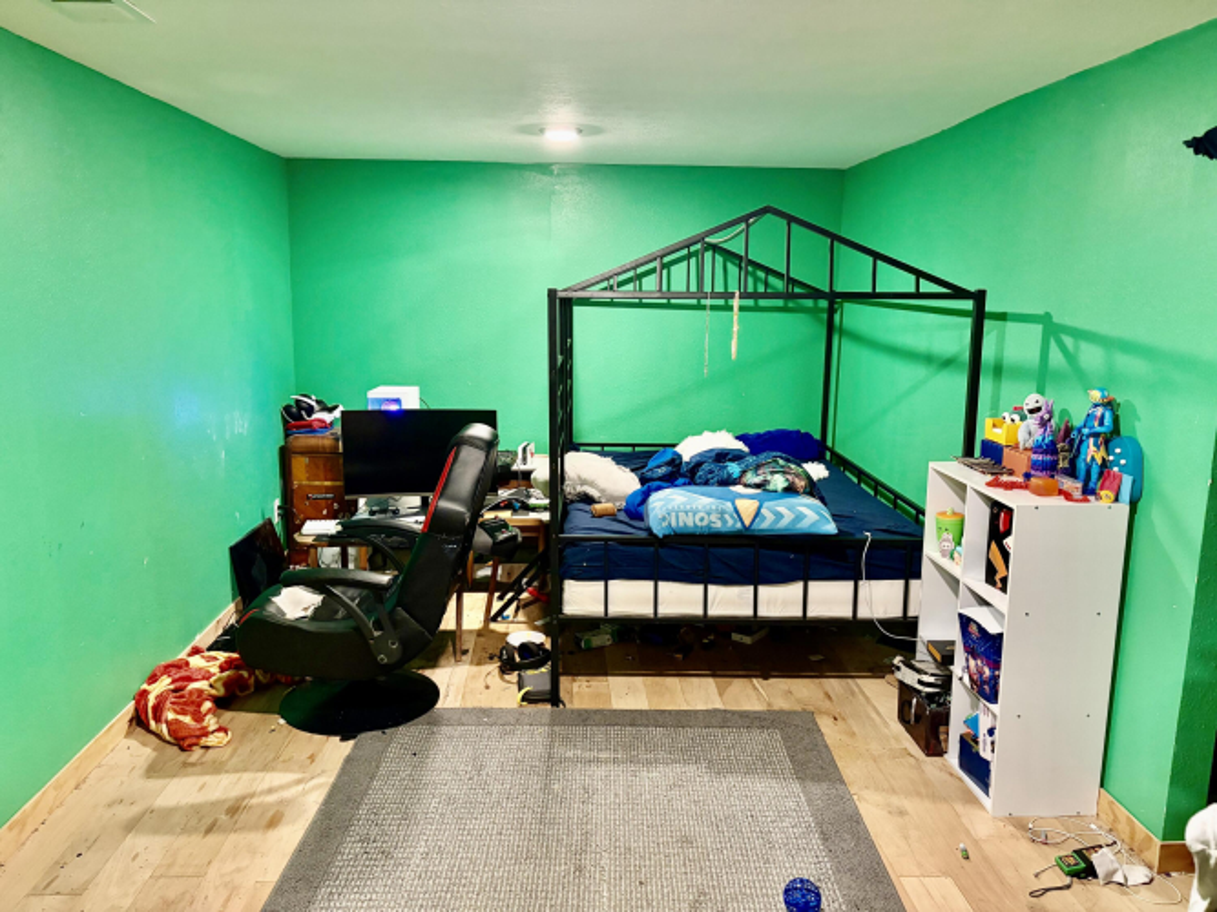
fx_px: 914
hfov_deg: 67.3
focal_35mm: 26
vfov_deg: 53.0
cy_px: 456
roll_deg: -0.5
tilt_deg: -9.9
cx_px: 608
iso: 500
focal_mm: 5.96
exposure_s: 1/30
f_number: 1.6
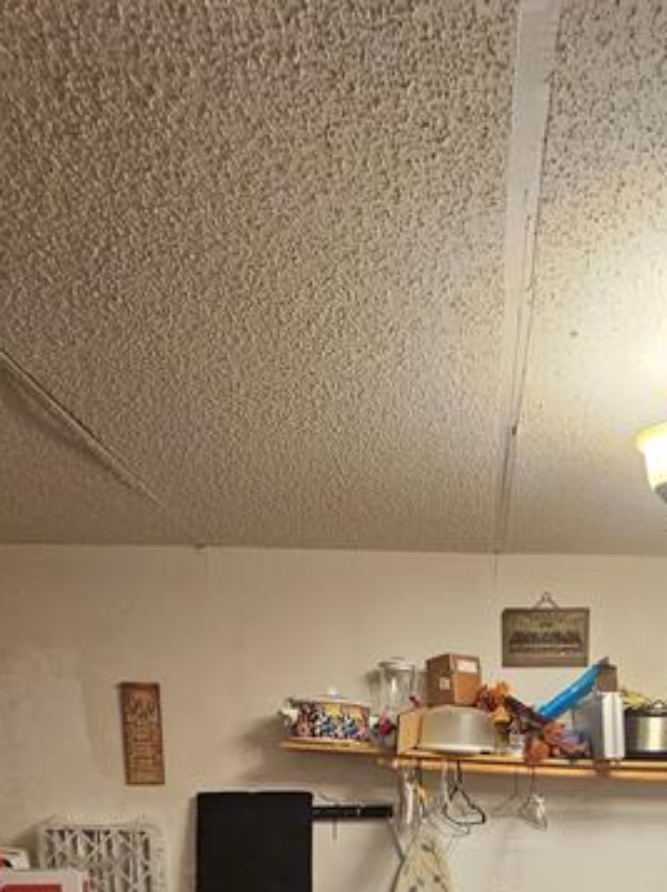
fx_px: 721
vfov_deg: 49.0
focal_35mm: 28
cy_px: 934
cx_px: 485
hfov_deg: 48.1
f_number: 2.2
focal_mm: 2.2
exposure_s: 1/40
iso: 320
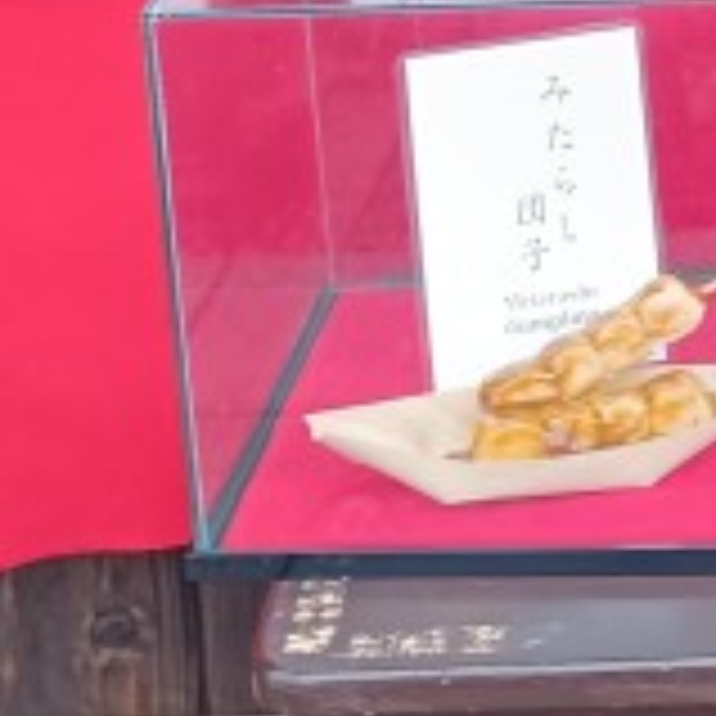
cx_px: 829
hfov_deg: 12.5
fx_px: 3206
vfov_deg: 11.8
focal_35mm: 137
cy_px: -576
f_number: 1.65
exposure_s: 1/100
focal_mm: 6.14
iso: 263
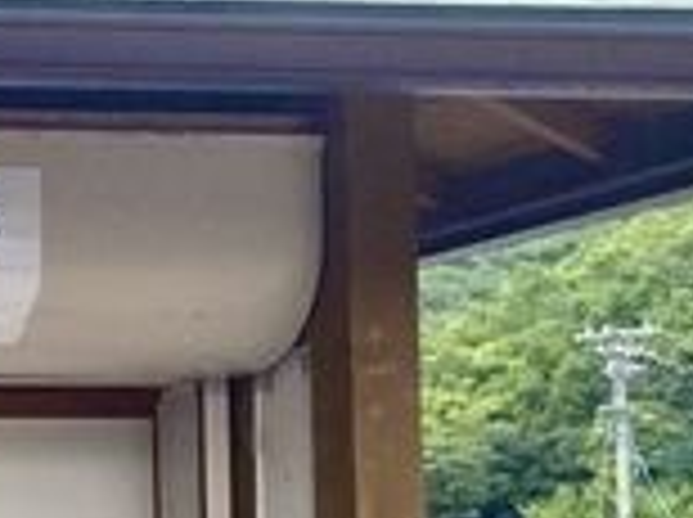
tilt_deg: +1.2
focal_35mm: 138
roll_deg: +1.0
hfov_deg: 11.9
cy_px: 633
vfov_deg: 10.5
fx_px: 2758
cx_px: -898
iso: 32
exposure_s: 1/747
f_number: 1.8
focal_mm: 4.25
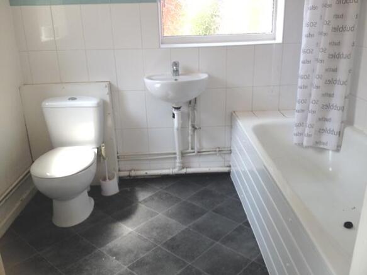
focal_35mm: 35
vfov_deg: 40.7
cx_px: 184
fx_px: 371
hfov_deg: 52.6
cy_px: 138
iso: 50
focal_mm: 4.28
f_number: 2.4
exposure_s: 1/127
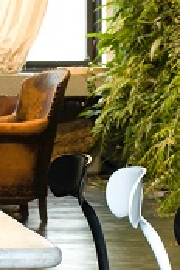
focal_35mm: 303
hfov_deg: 4.5
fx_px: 2272
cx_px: -188
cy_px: 172
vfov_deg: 6.8
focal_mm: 55
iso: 200
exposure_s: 1/1.25
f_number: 11
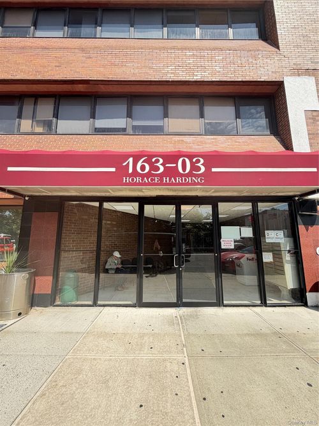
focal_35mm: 14
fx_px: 172
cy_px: 213
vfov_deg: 102.1
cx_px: 160
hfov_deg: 85.7
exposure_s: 1/590
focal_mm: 2.22
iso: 40
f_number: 2.2
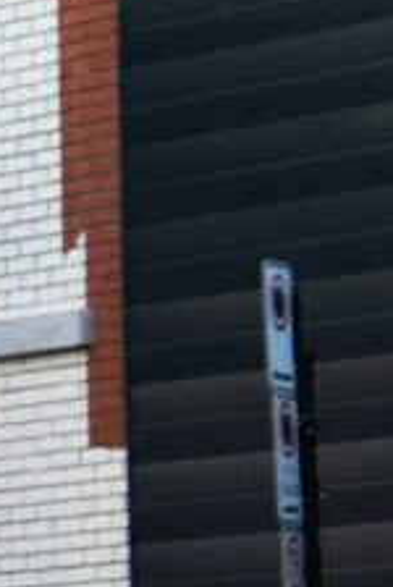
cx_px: -421
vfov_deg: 4.3
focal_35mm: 479
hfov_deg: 2.9
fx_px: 7819
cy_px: 380
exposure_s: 1/125
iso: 1000
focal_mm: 70
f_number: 4.5
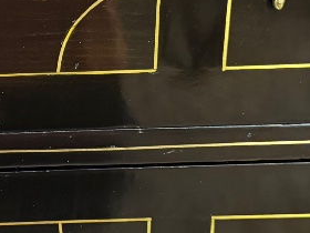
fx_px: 922
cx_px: -29
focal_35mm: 103
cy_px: 50
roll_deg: +2.3
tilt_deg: -22.9
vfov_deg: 14.3
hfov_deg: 18.4
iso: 640
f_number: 1.78
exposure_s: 1/50
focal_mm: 6.76
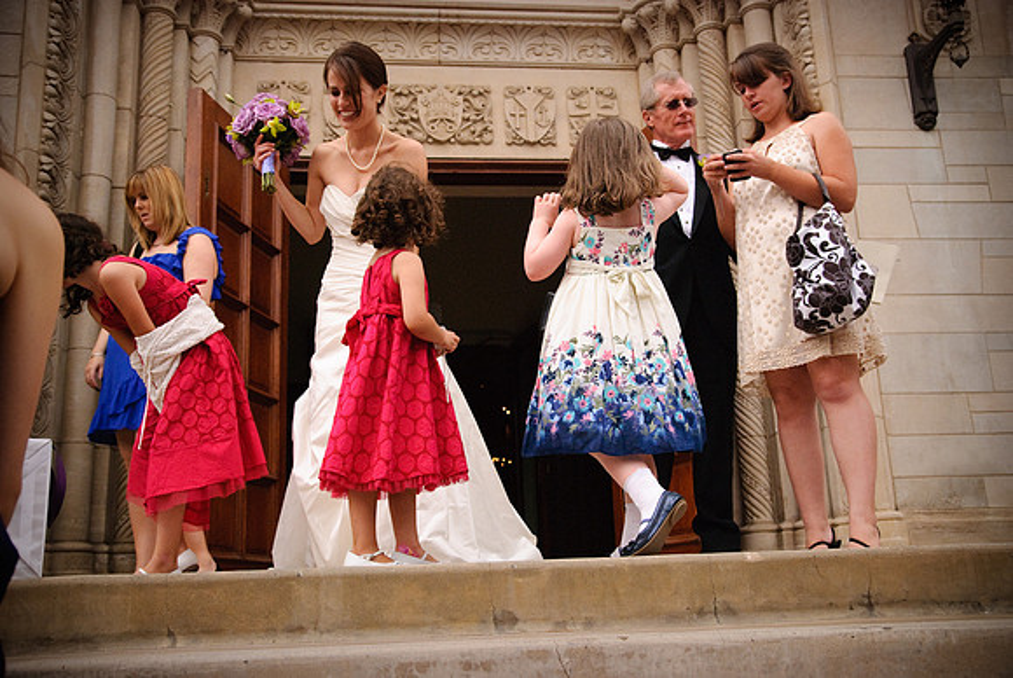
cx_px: 506
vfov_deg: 37.0
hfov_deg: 53.1
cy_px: 339
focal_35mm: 36
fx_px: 1014
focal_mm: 24
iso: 500
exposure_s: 1/2000
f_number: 4.5
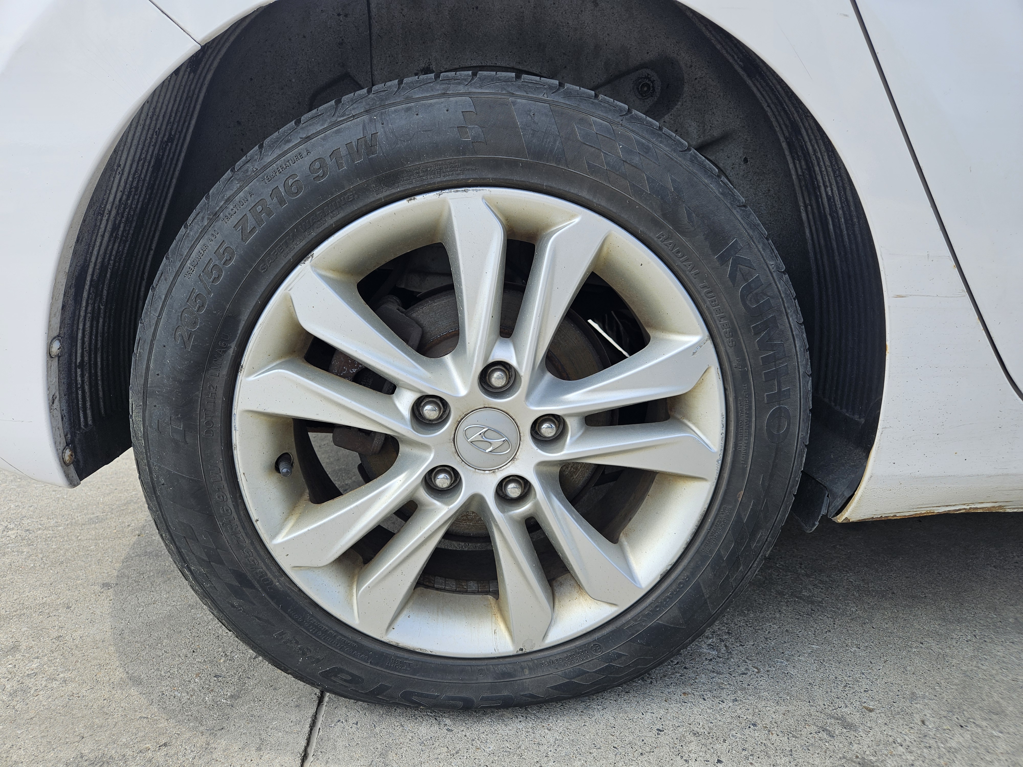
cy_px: 384
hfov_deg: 73.9
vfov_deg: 58.9
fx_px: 680
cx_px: 512
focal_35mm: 23
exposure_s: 1/652
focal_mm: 5.4
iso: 25
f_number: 1.8
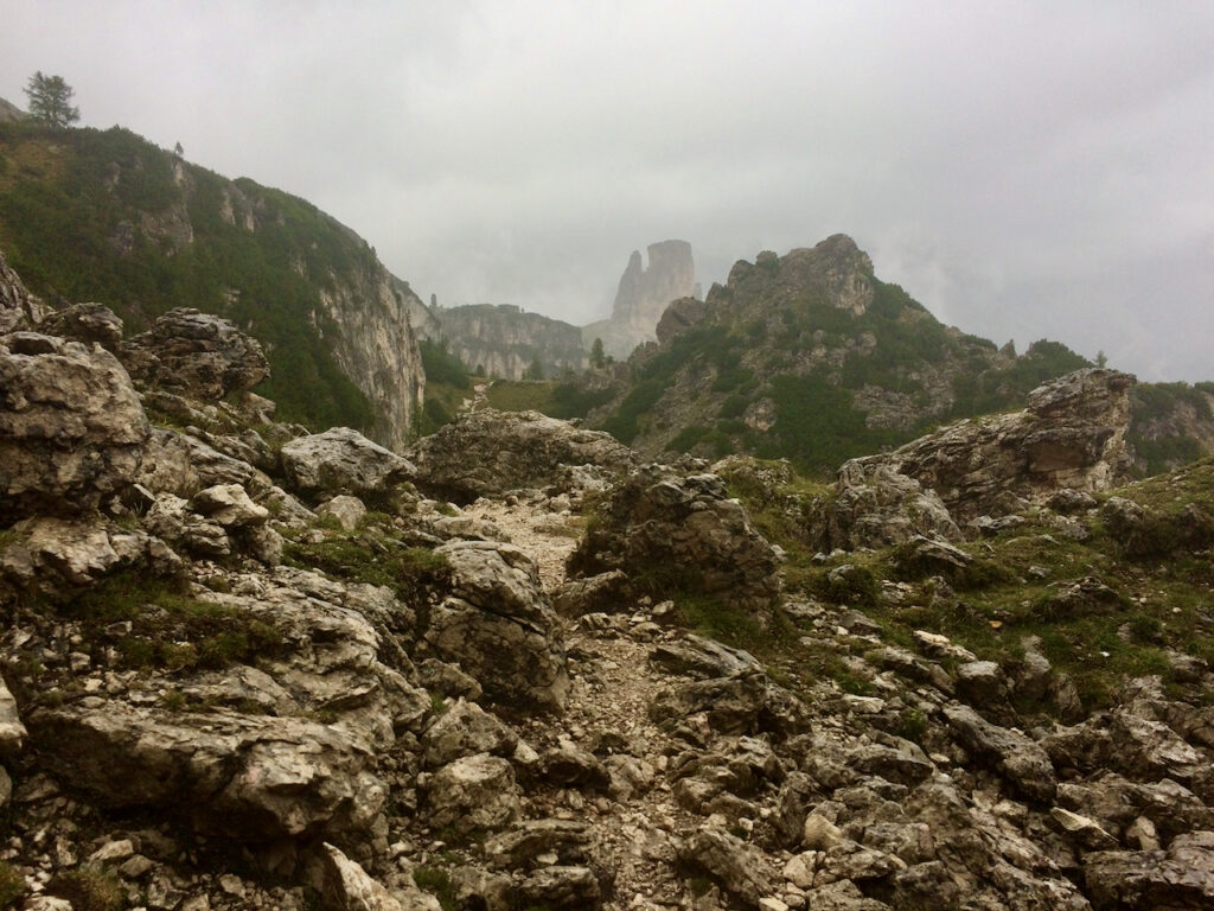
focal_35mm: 29
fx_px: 1017
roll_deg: +2.2
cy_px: 456
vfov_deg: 48.2
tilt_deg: -5.4
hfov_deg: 61.7
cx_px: 607
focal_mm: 4.15
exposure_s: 1/295
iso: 32
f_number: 2.2
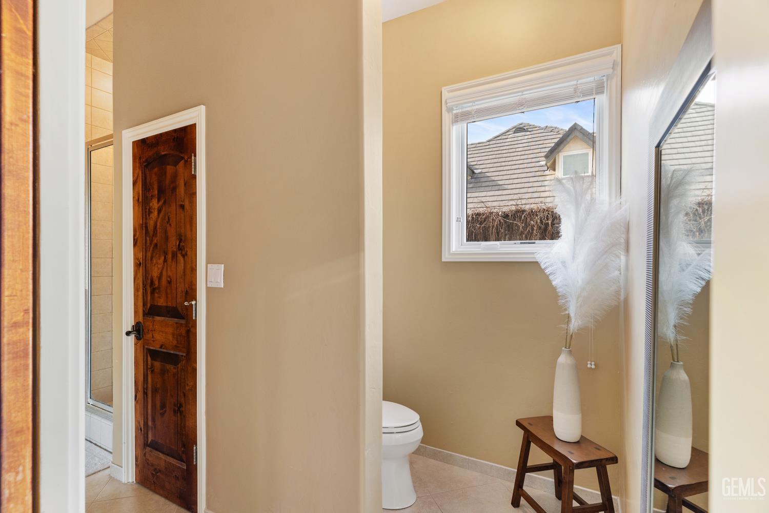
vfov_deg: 70.4
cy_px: 256
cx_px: 384
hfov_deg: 93.3
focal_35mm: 17
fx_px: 363
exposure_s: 1/2.5
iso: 400
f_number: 5.6
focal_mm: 17
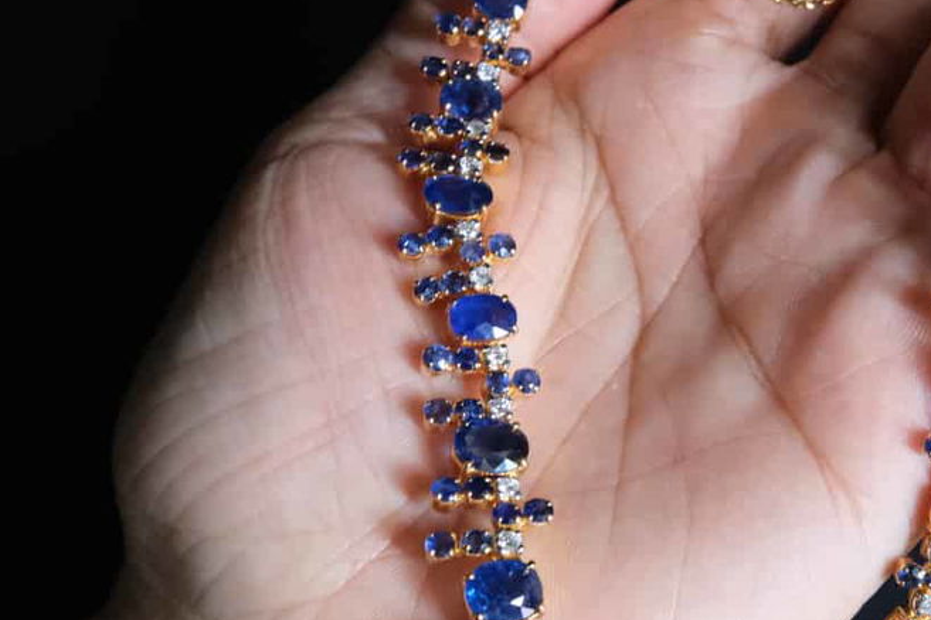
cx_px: 781
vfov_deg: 24.2
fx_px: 1448
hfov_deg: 34.3
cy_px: 340
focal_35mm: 56
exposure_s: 1/8
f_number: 7.1
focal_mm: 15
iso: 1600
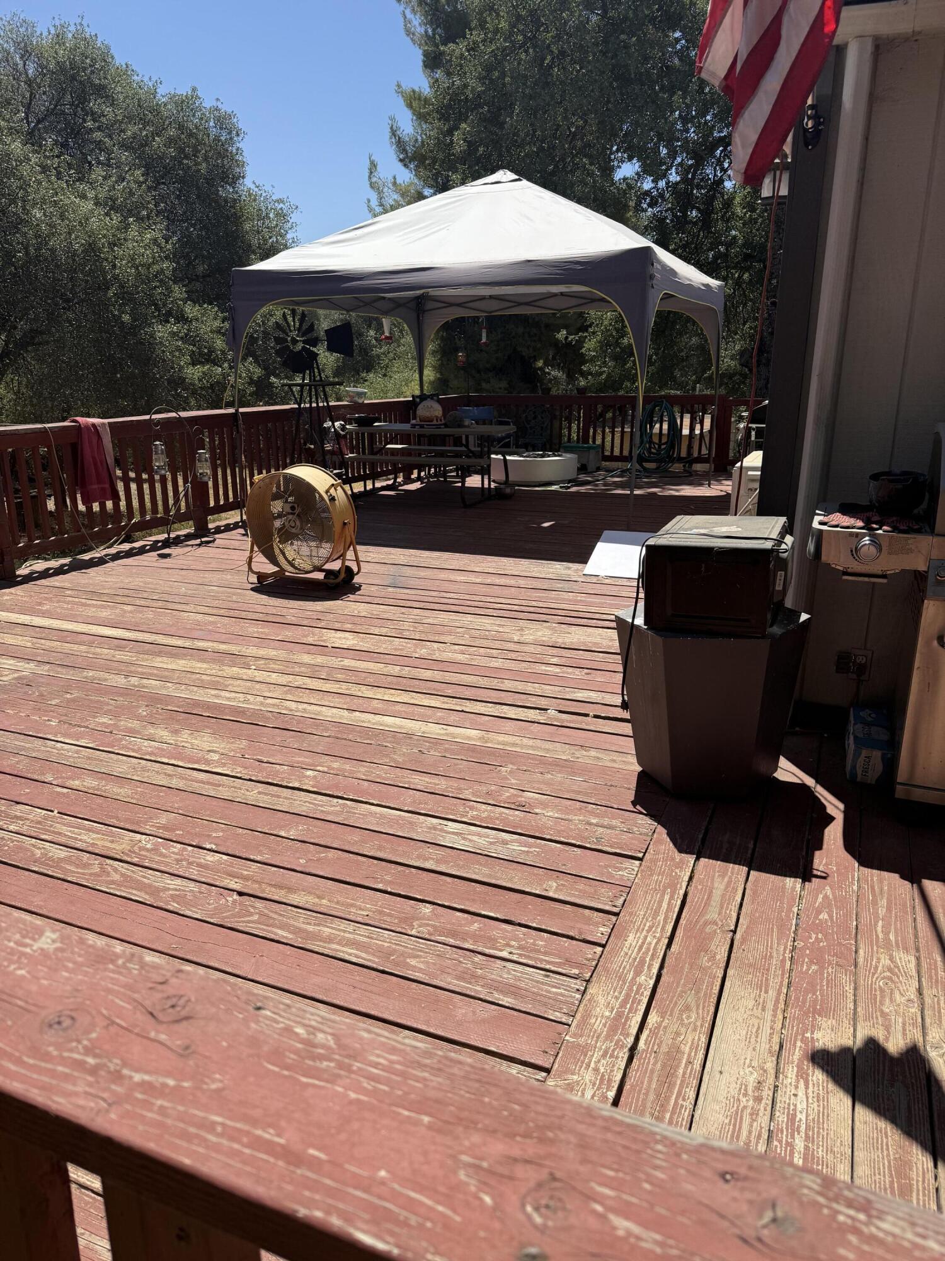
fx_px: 874
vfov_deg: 71.6
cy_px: 630
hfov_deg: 56.8
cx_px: 472
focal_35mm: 24
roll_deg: +0.2
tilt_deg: -16.9
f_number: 1.78
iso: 80
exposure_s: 1/4975
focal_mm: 6.76
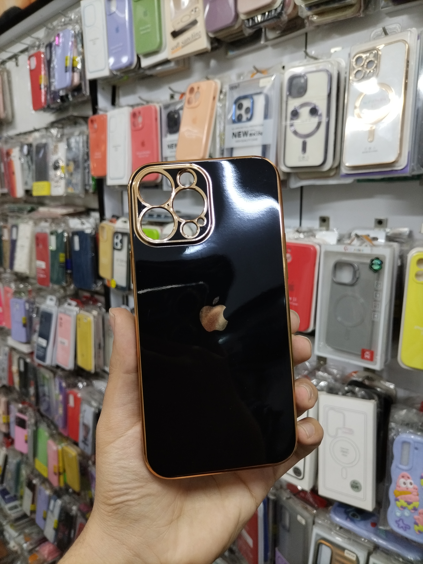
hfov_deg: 53.1
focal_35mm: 26
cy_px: 282
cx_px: 212
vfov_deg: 67.3
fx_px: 424
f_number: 1.8
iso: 160
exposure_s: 1/50
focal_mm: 4.7
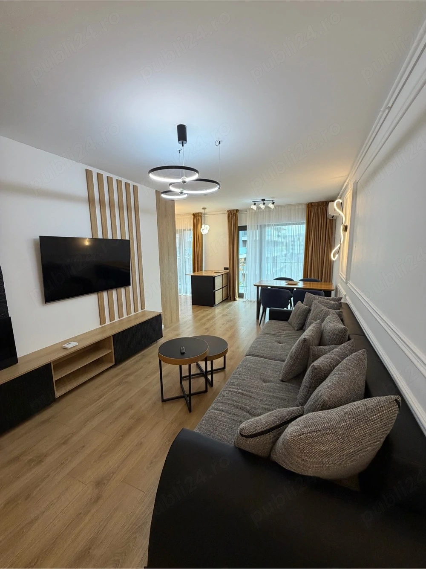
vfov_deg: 102.1
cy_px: 284
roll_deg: +0.3
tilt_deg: -9.2
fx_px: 230
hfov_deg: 85.7
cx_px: 213
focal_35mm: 14
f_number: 2.2
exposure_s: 1/100
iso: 125
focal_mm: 2.22
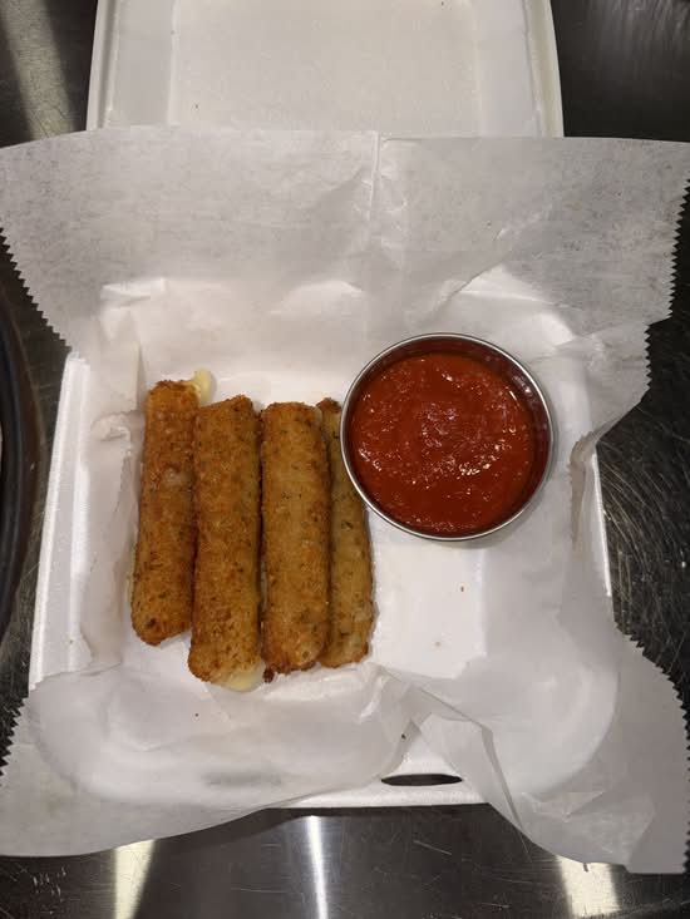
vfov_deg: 71.6
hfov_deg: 56.8
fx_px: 638
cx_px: 345
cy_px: 460
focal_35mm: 24
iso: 50
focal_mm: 6.76
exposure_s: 1/77
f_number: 1.78
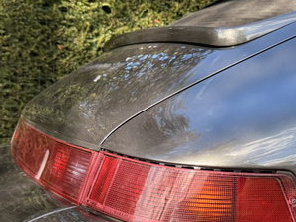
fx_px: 530
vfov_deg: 23.2
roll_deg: -4.2
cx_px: 246
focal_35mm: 62
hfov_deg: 30.3
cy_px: 186
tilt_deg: -8.9
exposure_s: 1/868
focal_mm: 6.76
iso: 100
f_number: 1.78
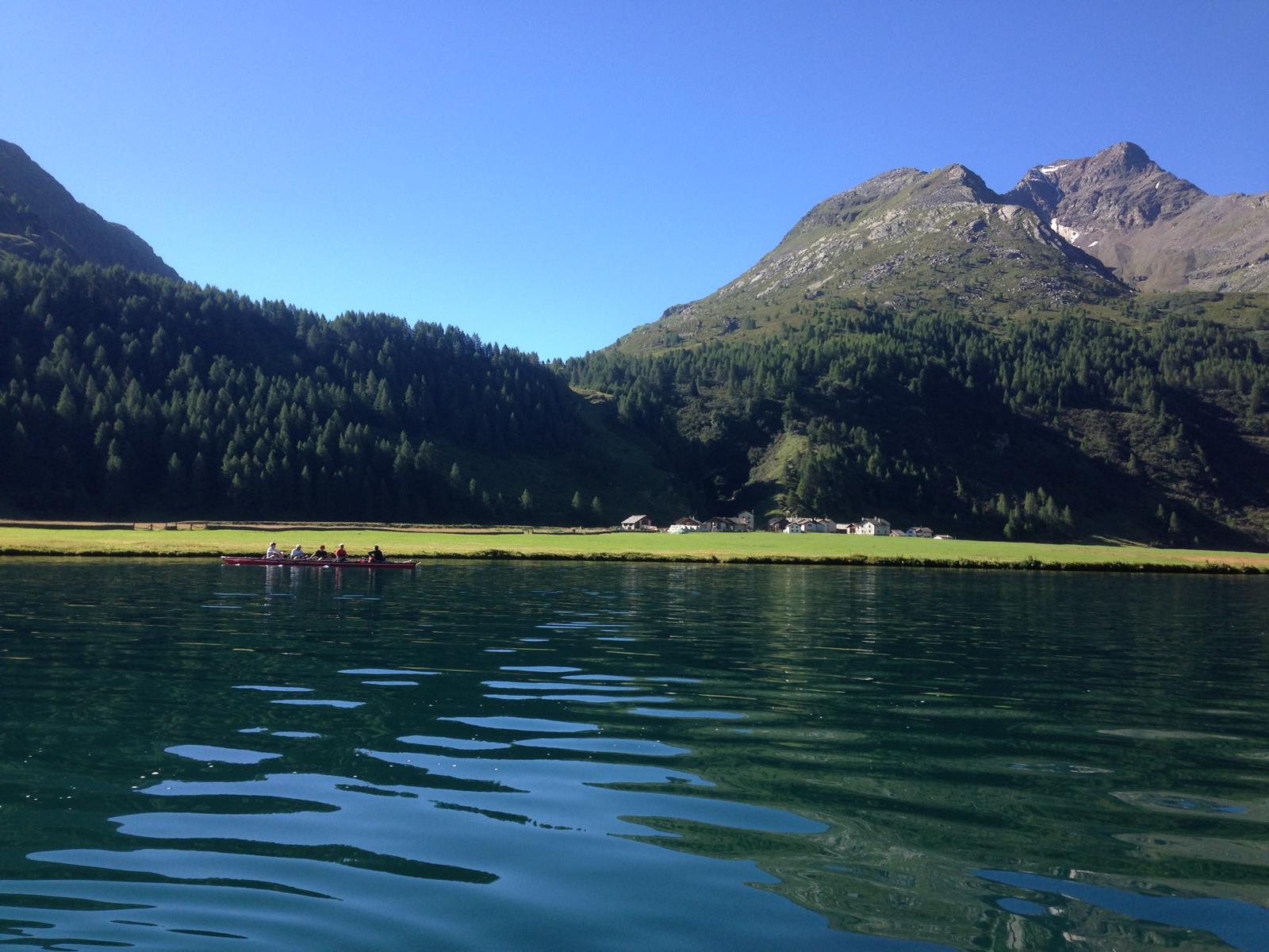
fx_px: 1210
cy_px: 476
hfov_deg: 55.4
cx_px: 634
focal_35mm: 33
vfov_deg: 42.9
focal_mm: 4.12
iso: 50
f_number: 2.4
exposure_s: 1/678
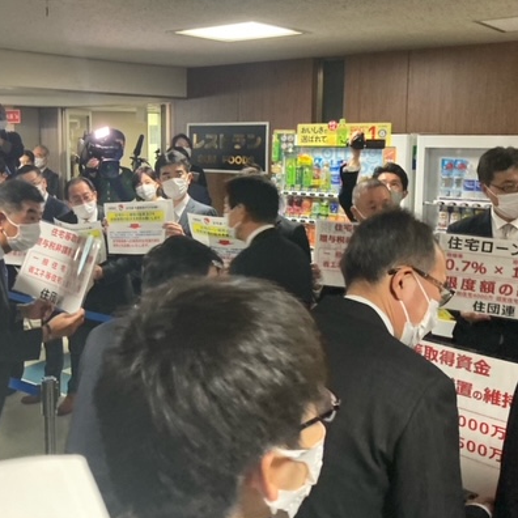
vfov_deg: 41.7
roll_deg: +1.4
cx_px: 173
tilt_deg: -3.9
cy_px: 208
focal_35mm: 40
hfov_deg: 41.3
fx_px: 677
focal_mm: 3.99
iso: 250
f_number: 1.8
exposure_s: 1/33
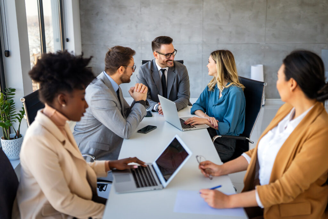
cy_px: 110
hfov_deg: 48.5
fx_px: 364
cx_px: 164
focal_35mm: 40
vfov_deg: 33.4
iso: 640
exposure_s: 1/4000
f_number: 1.4
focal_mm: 40
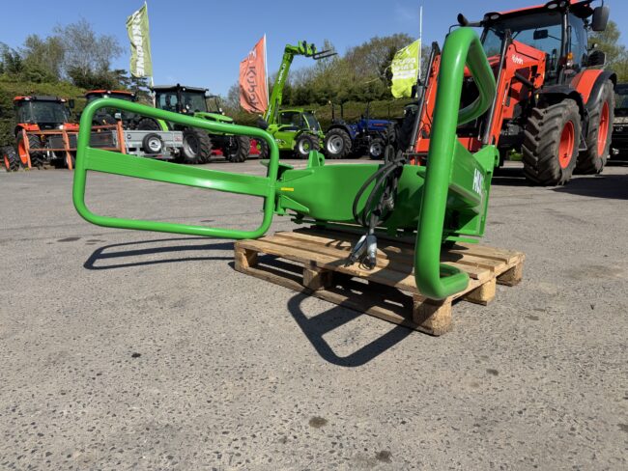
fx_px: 436
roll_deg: +1.0
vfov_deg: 56.8
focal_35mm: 24
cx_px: 314
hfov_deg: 71.6
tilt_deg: -13.4
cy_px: 236
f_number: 1.78
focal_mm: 6.76
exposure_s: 1/4673
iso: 80
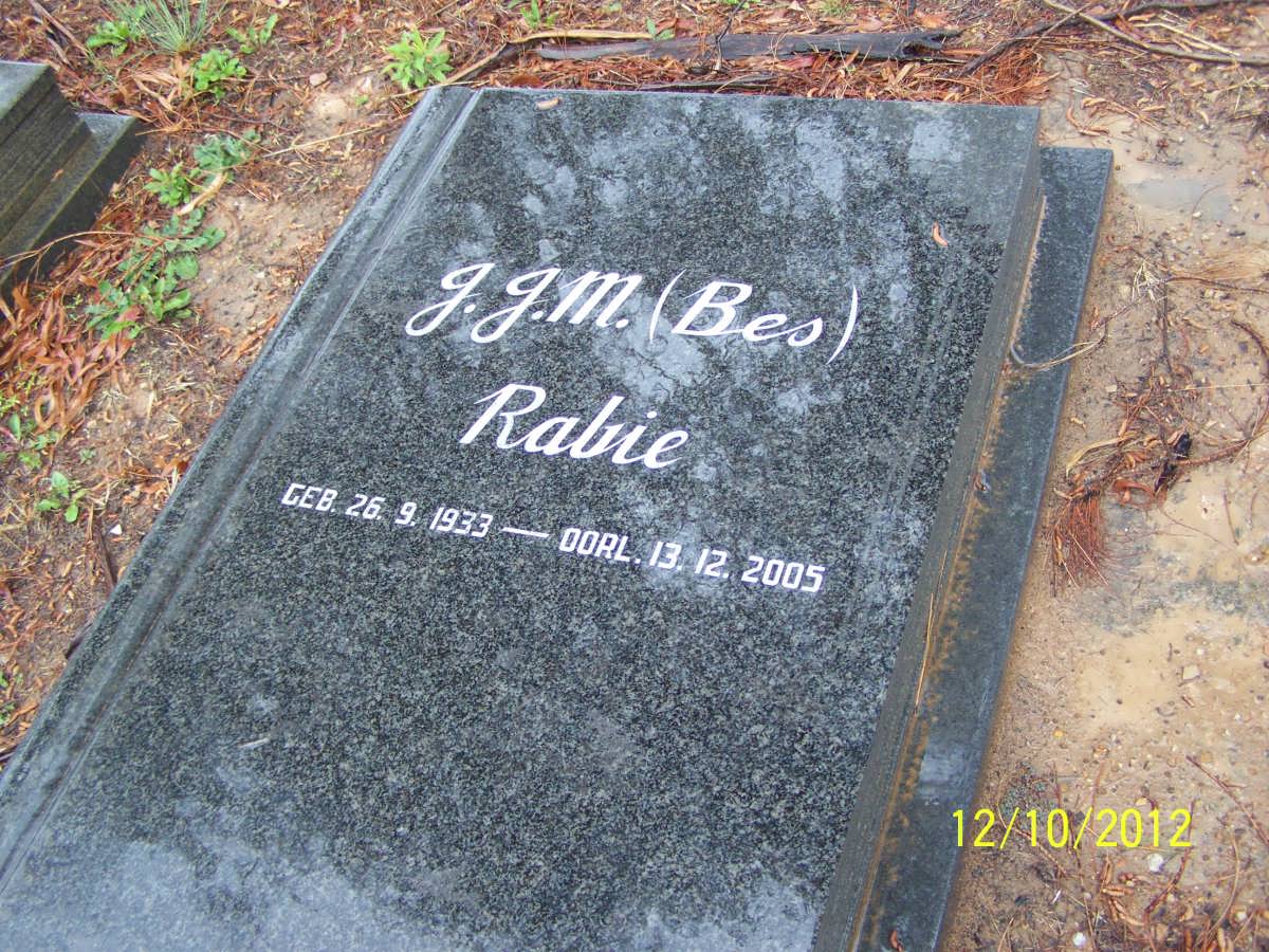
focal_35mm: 38
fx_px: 1393
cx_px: 634
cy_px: 476
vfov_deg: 37.7
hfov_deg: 49.0
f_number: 2.8
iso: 160
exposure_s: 1/60
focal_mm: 6.3
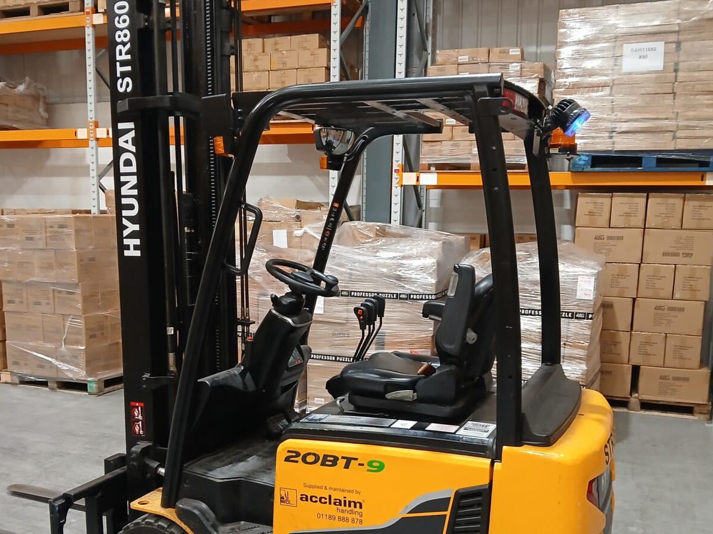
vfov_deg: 40.4
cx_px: 357
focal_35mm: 35
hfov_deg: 52.6
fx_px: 721
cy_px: 331
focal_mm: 3.98
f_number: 1.8
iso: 250
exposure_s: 1/33.3
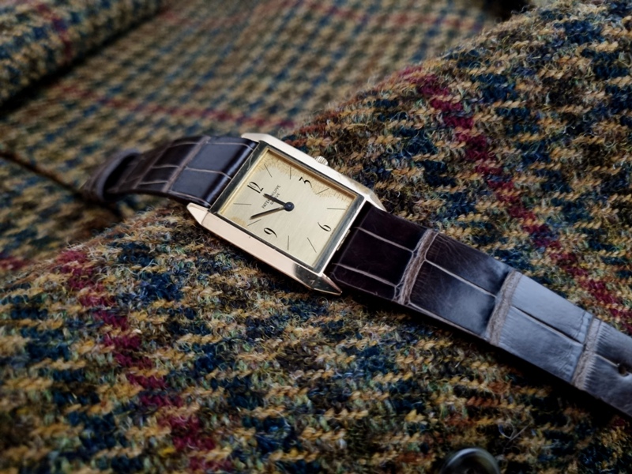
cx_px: 316
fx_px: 475
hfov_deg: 67.3
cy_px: 237
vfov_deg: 53.1
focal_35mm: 26
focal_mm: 5.4
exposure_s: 1/25
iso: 500
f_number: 1.8
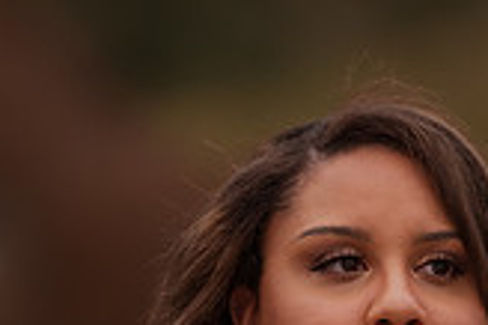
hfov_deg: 4.3
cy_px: 525
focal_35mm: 478
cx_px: 357
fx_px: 6473
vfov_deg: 2.9
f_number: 1.8
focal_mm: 135
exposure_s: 1/3200
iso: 500
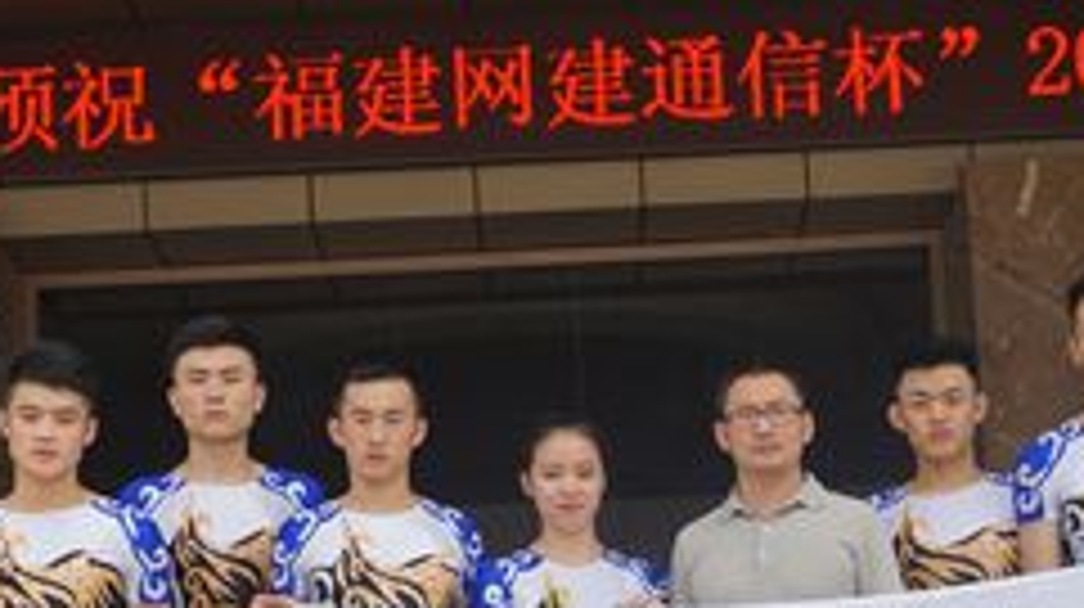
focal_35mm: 94
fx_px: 2699
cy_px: 680
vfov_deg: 12.6
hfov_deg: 22.7
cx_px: 603
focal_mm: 24
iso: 100
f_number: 7.1
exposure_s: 1/250
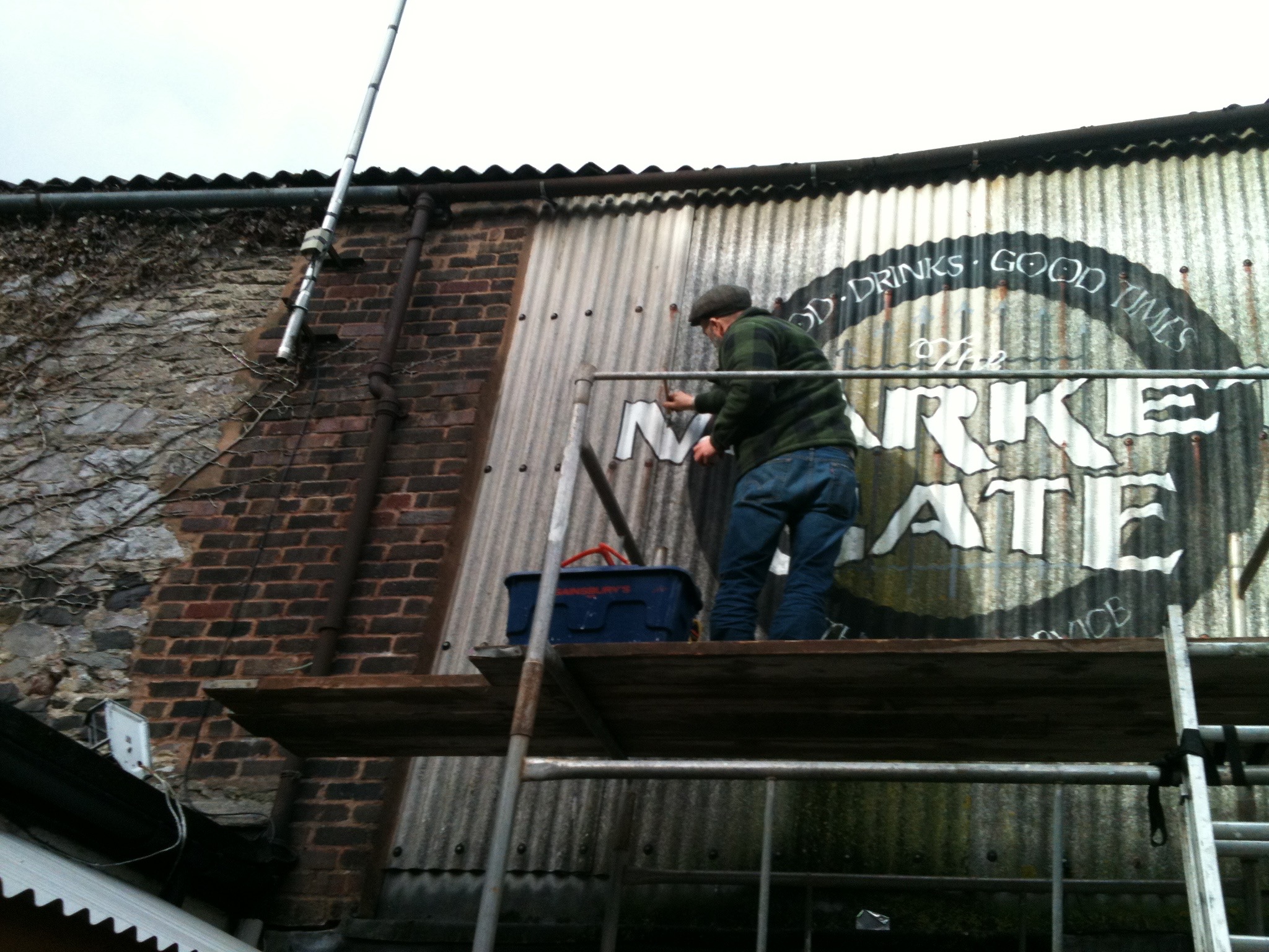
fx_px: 1283
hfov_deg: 52.6
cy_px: 476
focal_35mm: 35
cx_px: 634
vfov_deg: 40.7
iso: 64
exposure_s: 1/463
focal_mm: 3.85
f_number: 2.8
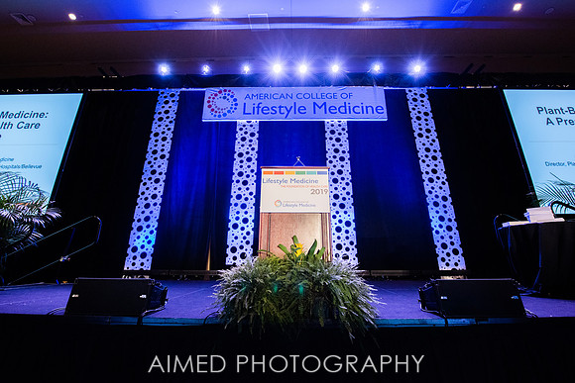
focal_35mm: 15
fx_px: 242
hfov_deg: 99.8
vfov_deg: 76.7
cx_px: 288
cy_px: 179
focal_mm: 14
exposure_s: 1/160
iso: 1600
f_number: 4.5
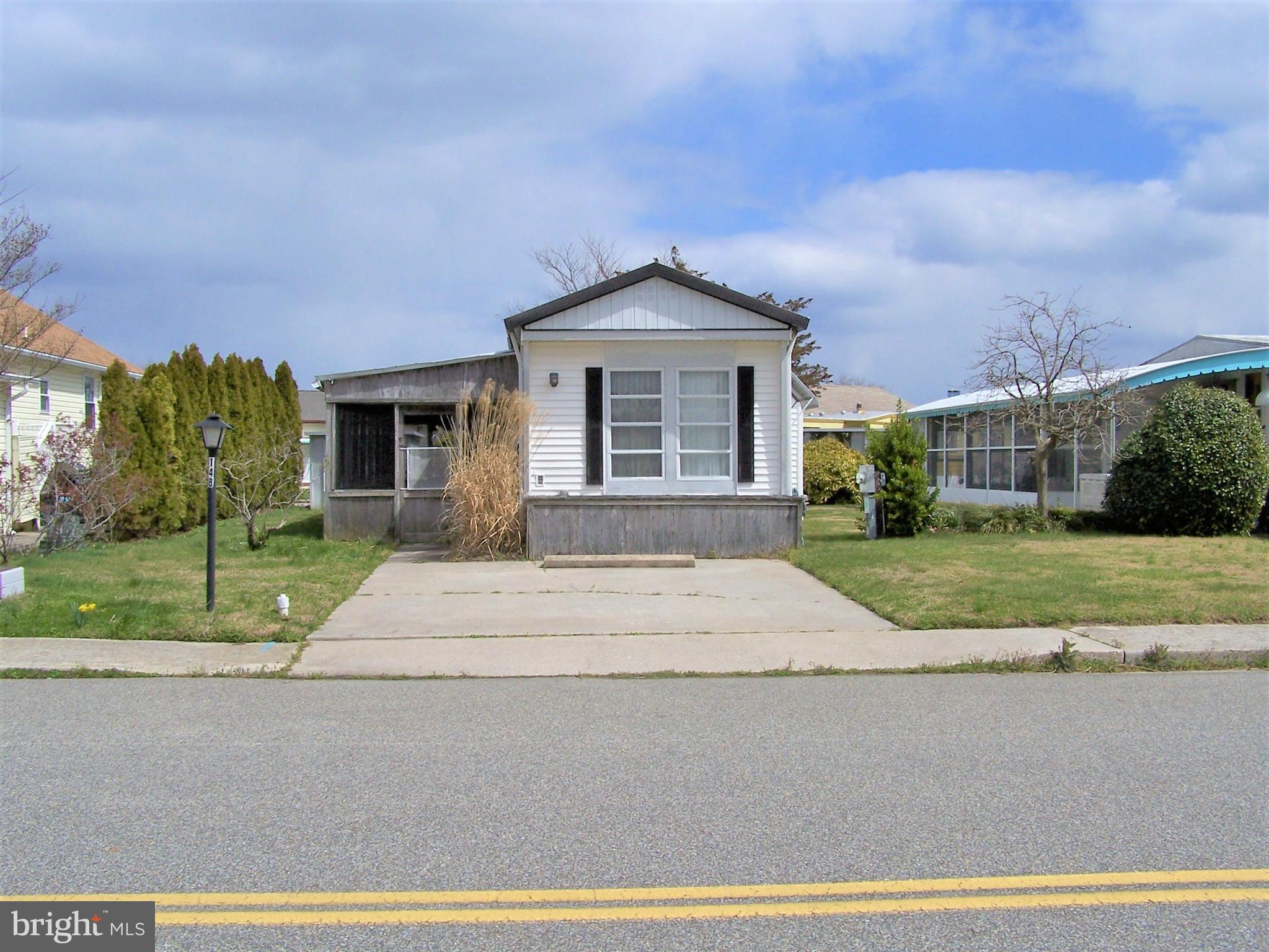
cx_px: 634
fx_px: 1393
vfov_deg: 37.7
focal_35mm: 38
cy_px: 476
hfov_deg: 49.0
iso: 80
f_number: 5.6
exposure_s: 1/1000
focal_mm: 6.3
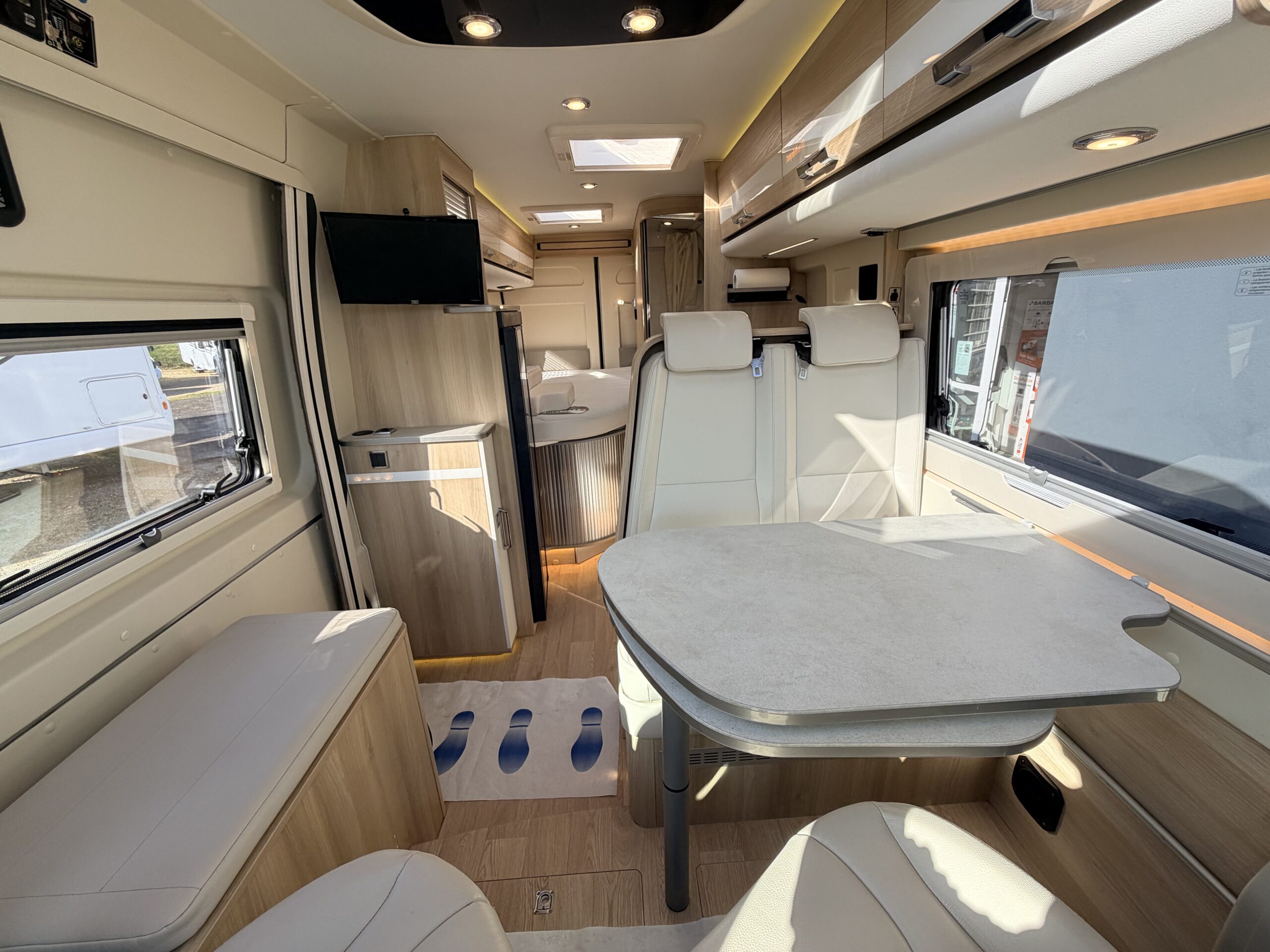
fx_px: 514
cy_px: 476
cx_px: 635
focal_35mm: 14
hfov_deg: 102.1
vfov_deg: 85.7
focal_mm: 2.22
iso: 40
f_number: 2.2
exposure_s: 1/207
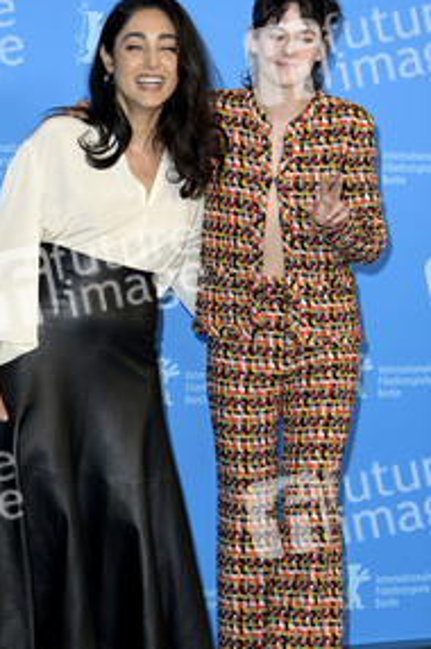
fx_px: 1638
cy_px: 393
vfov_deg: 22.4
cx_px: 154
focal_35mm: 91
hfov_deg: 15.0
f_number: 5.6
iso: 1000
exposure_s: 1/250
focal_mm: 65
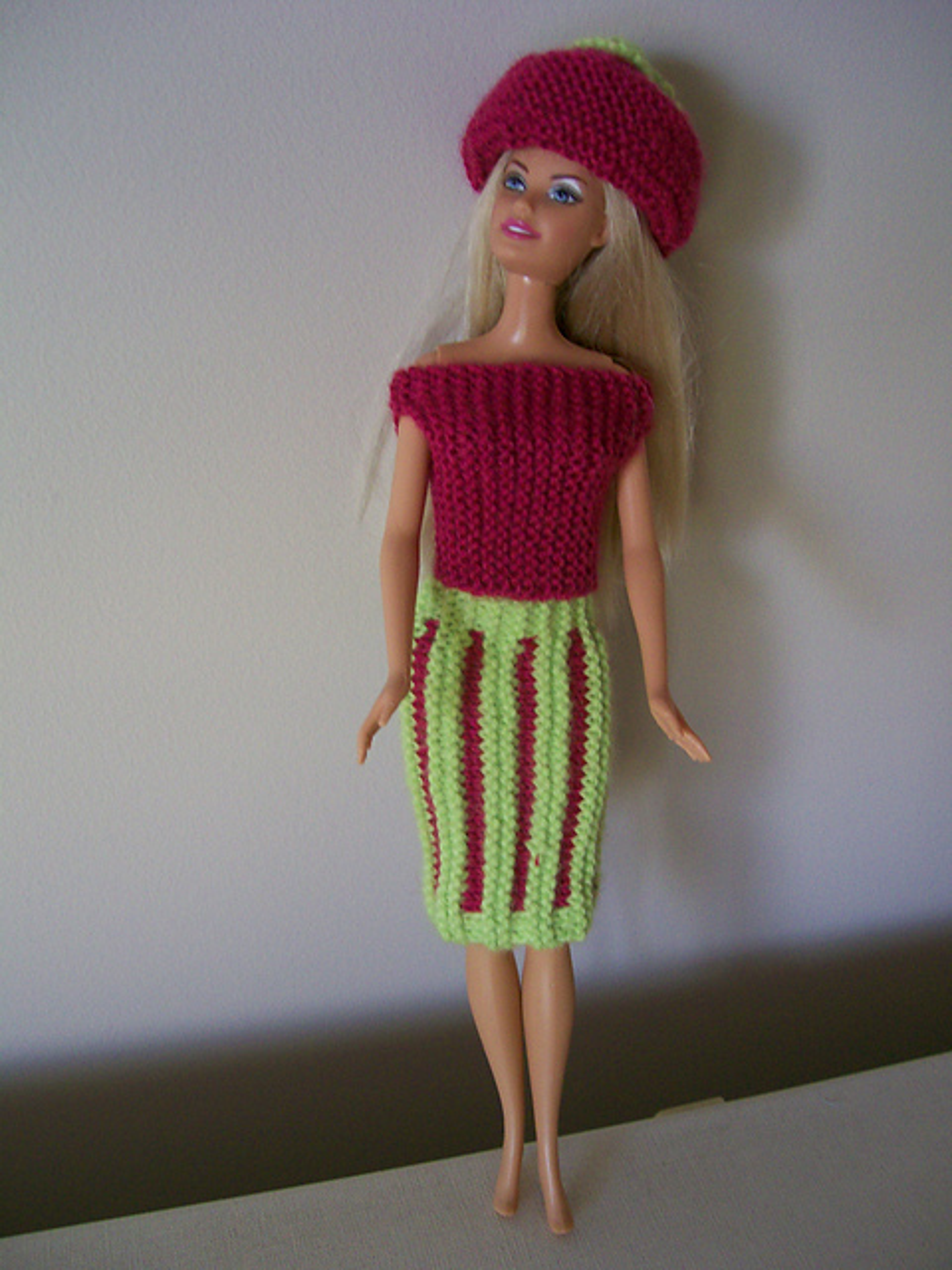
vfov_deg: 51.4
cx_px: 476
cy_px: 635
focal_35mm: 36
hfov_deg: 39.7
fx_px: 1320
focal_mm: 6
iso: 135
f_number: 2.7
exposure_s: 1/32
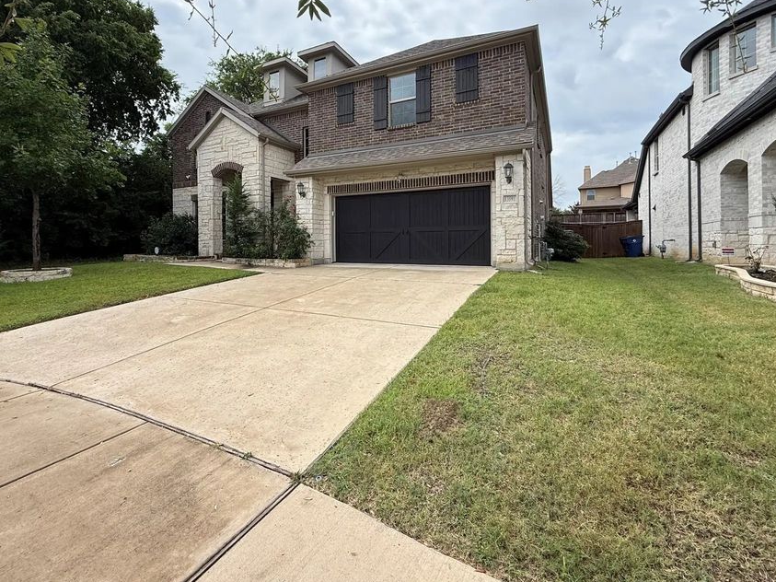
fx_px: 381
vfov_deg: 74.1
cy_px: 239
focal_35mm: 17
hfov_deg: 91.0
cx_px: 368
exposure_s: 1/1125
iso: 50
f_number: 2.2
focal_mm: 2.22
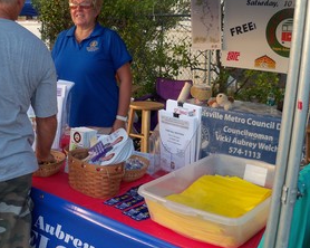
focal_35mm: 48
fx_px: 440
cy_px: 107
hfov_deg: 38.4
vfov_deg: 31.4
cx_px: 107
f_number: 3.5
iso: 80
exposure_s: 1/60
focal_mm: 6.2
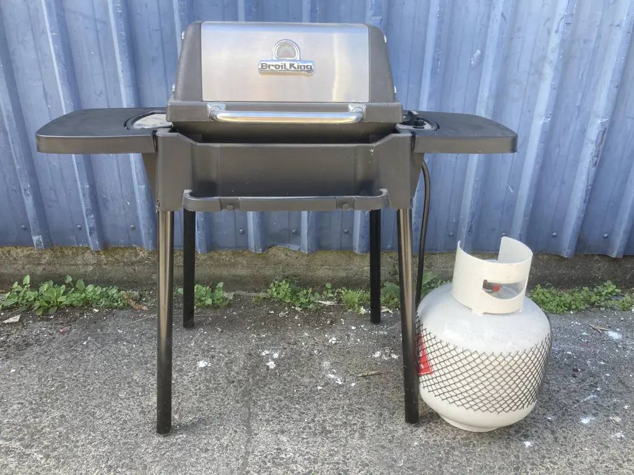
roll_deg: -2.5
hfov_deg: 63.4
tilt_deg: -24.8
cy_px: 238
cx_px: 317
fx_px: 513
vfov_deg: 49.7
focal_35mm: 28
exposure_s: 1/122
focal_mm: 3.99
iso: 32
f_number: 1.8
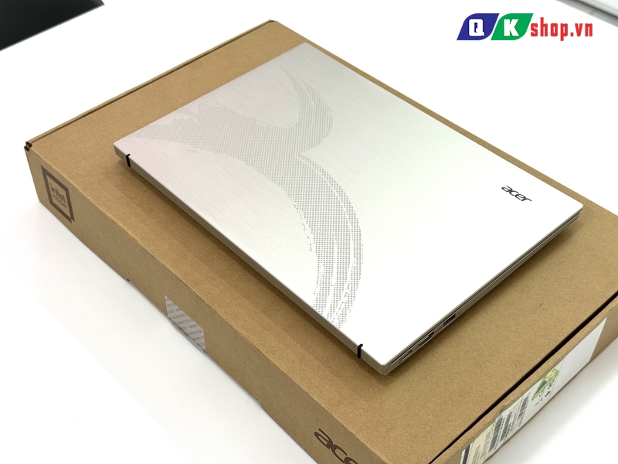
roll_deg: +2.9
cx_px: 309
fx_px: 857
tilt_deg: -44.5
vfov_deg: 30.3
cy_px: 232
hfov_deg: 39.7
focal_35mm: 48
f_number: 1.78
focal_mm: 6.76
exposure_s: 1/168
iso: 64
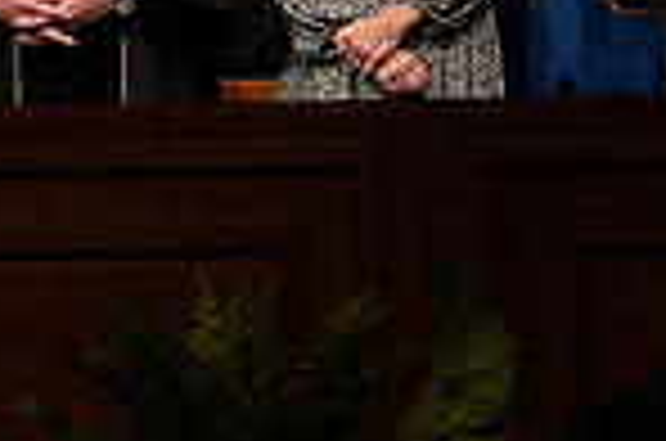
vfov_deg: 3.7
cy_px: -312
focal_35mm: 365
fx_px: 6738
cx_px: -203
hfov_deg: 5.6
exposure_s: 1/250
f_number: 4
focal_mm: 70
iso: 3200
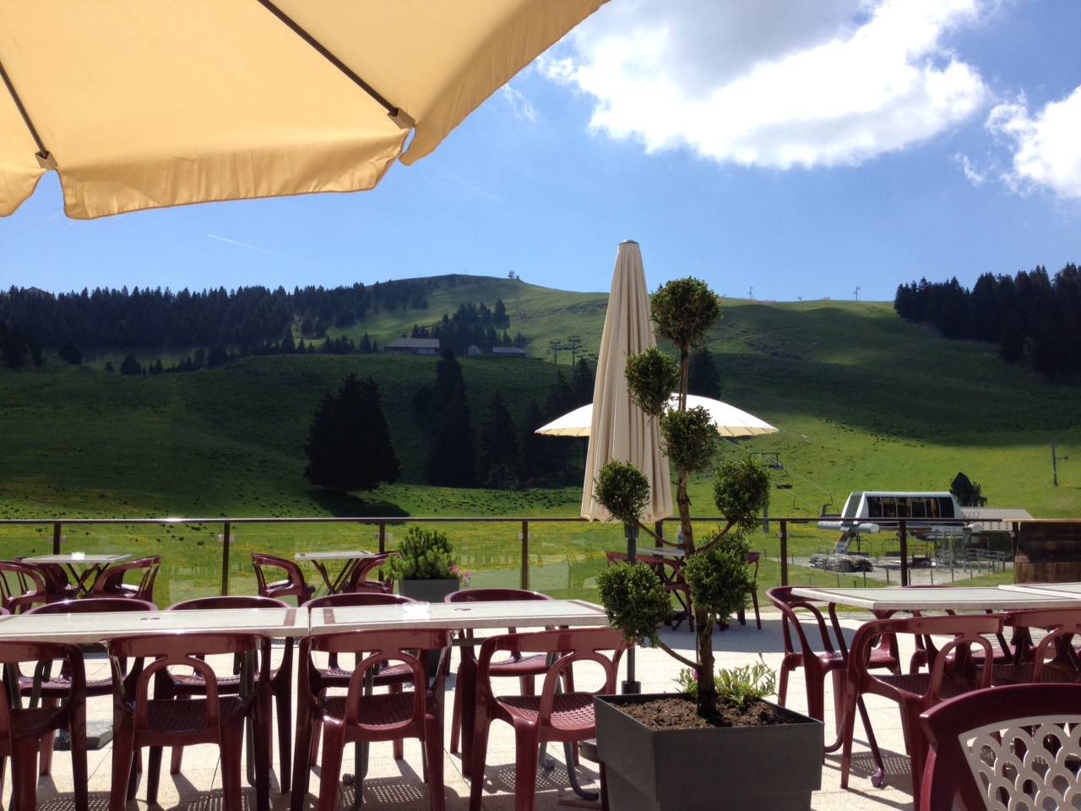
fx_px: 1031
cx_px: 540
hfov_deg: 55.4
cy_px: 406
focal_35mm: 33
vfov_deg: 42.9
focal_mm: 4.12
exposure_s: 1/1506
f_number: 2.4
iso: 50
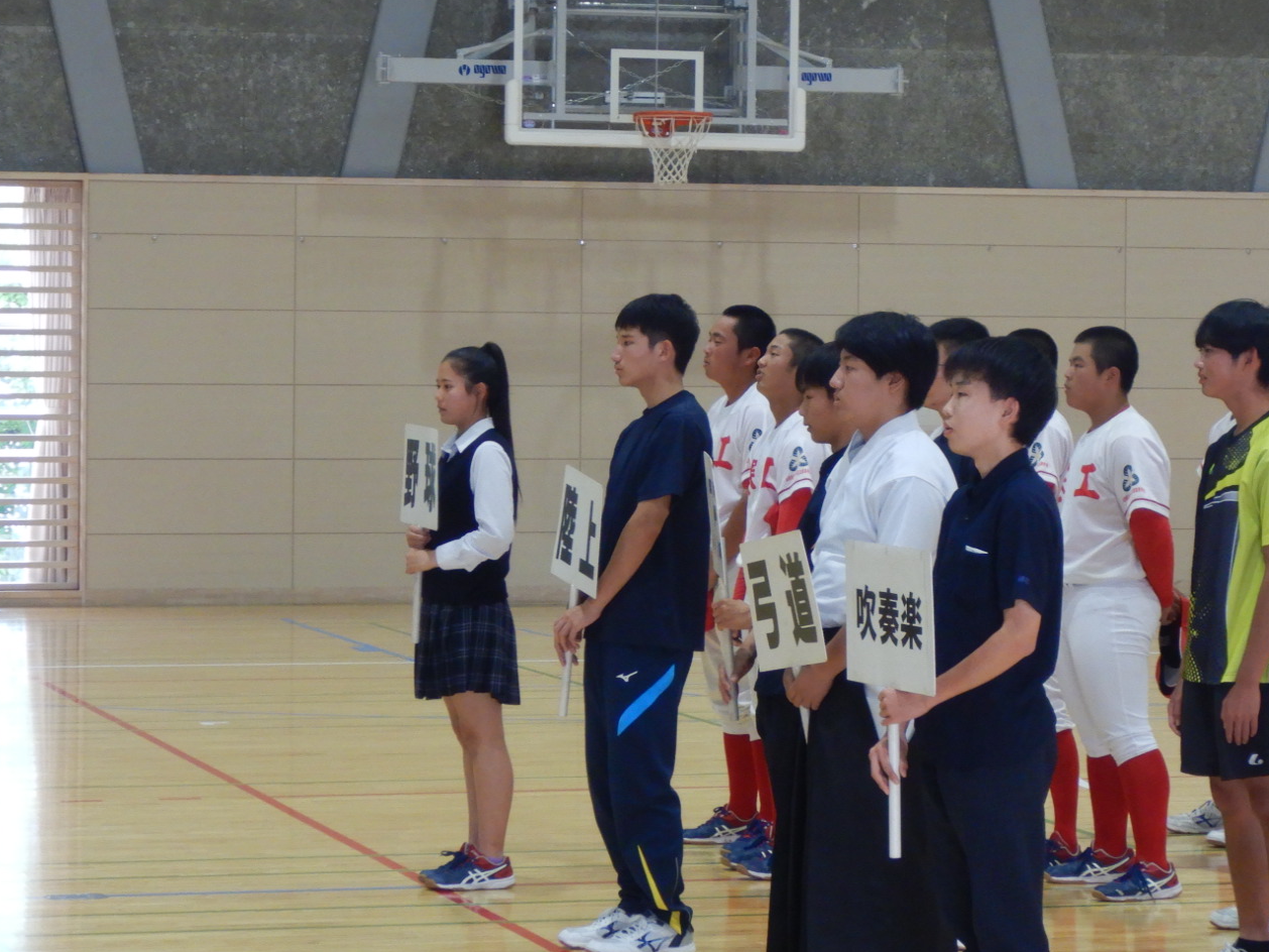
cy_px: 362
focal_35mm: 130
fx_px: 4767
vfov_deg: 11.4
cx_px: 905
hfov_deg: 15.1
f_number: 4.5
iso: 280
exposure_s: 1/30
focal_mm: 13
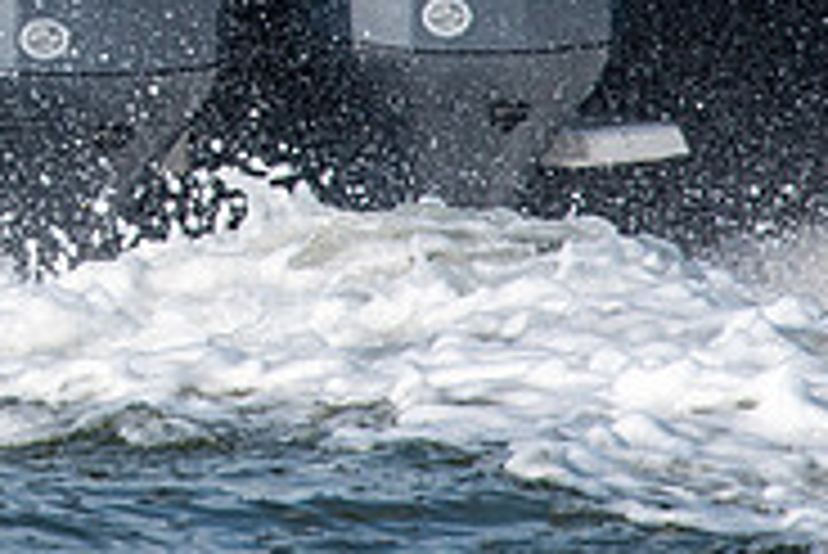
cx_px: -261
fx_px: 45644
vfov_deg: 0.7
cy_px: -259
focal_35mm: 1983
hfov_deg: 1.0
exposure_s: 1/2500
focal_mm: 420
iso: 500
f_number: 5.6
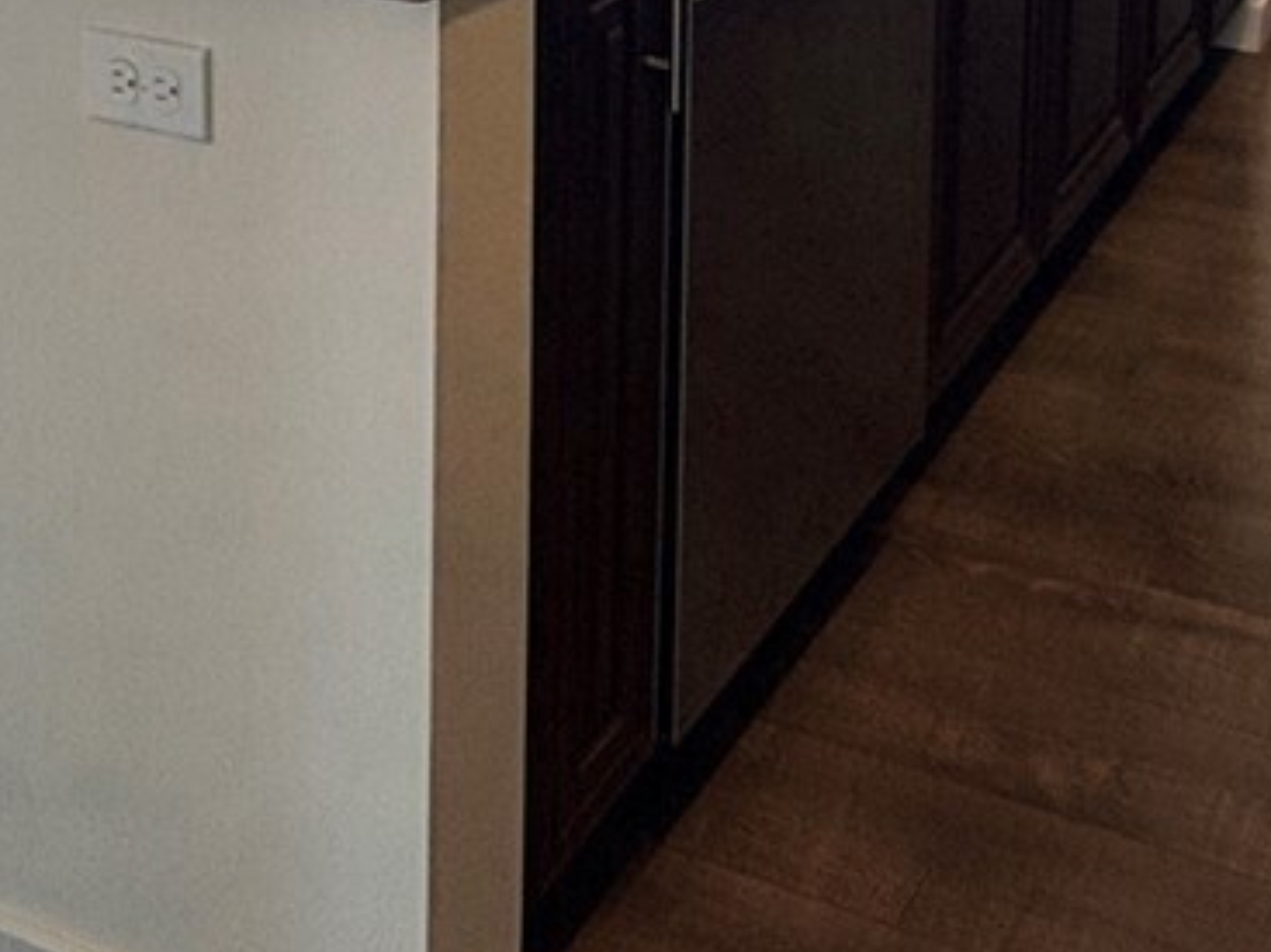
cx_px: 738
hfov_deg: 31.6
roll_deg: -0.4
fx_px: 2239
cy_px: -540
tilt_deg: -4.0
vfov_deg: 20.1
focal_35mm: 61
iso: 80
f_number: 2.2
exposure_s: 1/130
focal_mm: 2.22
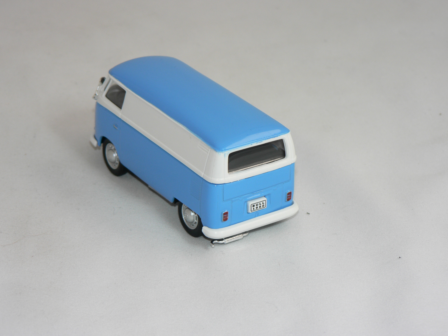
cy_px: 168
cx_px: 224
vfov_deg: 15.9
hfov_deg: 21.1
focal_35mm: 93
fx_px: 1204
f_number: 3.2
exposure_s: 1/80
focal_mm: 15.5
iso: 80
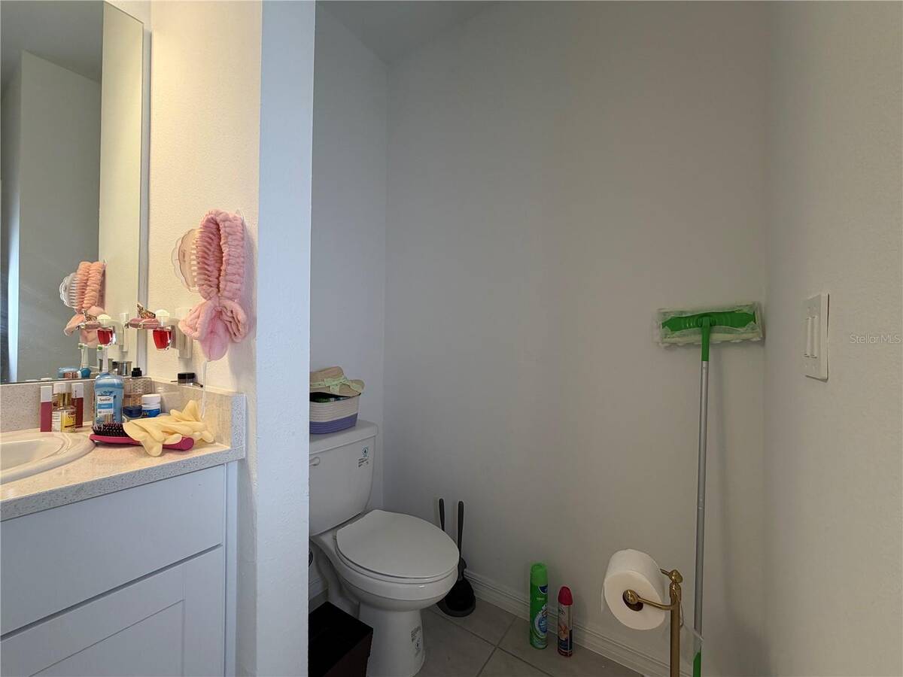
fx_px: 365
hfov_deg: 102.1
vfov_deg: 85.7
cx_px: 452
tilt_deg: -0.9
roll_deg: -0.1
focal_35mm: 14
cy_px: 338
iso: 80
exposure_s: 1/120
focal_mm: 2.22
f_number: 2.2
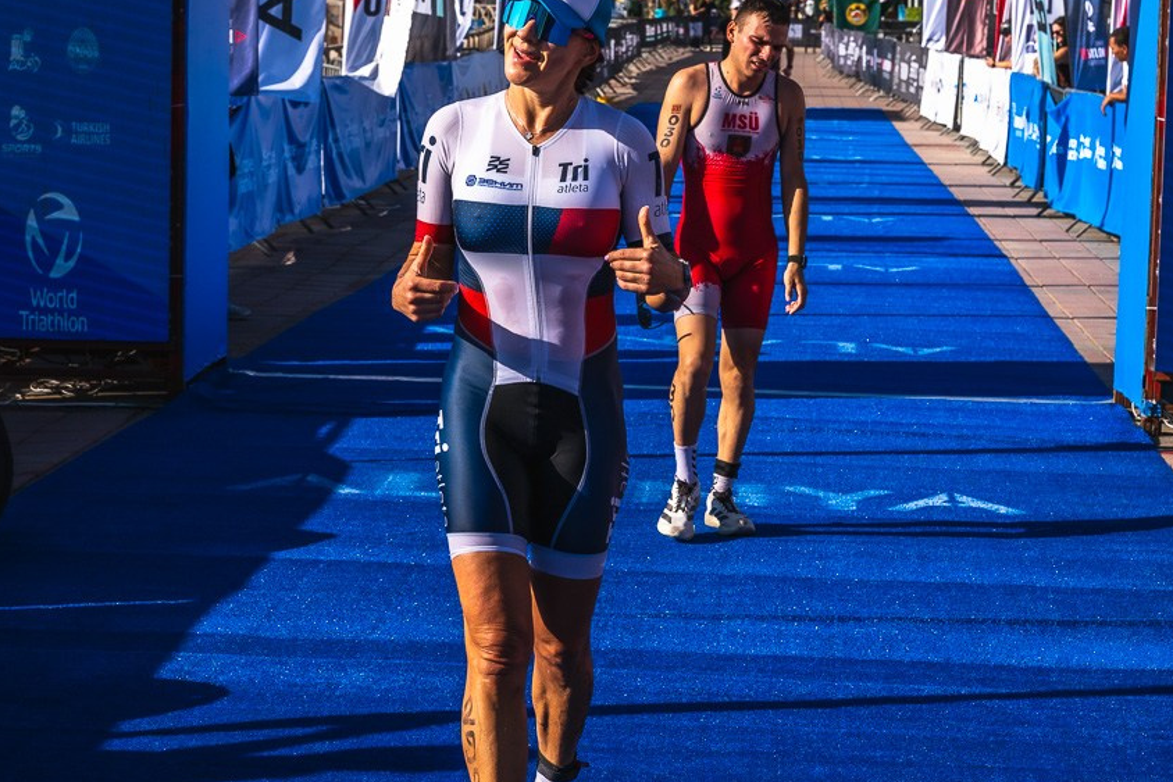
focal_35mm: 94
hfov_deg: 21.7
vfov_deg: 14.5
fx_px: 3063
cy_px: 251
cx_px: 586
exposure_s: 1/1000
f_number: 9
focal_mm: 62
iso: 200
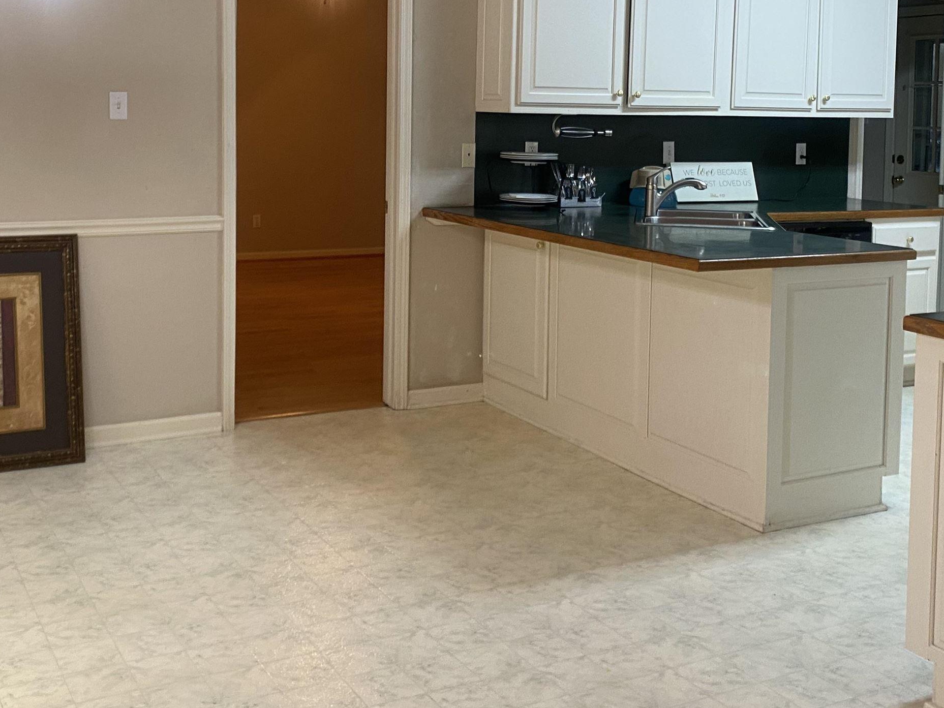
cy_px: 175
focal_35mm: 43
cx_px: 403
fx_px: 1173
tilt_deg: -4.0
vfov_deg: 32.9
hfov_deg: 43.7
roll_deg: +0.3
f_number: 1.8
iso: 100
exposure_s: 1/60
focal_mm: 4.25
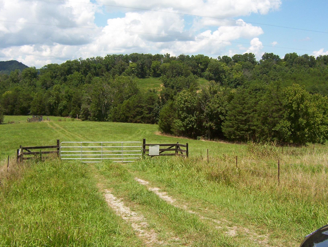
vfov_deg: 39.8
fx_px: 342
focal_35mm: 36
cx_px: 164
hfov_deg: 51.2
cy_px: 124
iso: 100
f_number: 5.24
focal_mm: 5.54
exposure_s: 1/599
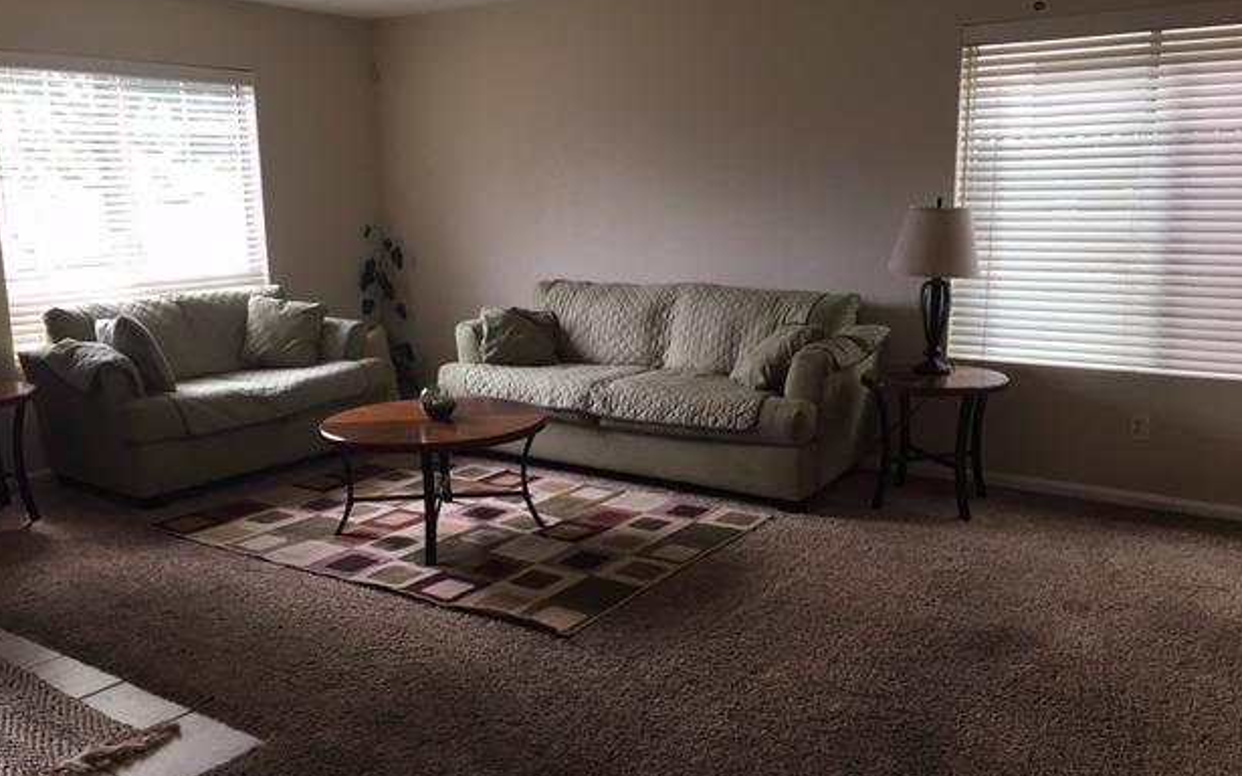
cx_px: 600
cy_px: 402
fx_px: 1083
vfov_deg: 39.4
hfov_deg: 59.7
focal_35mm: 32
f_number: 2.2
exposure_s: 1/30
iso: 25
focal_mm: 4.15
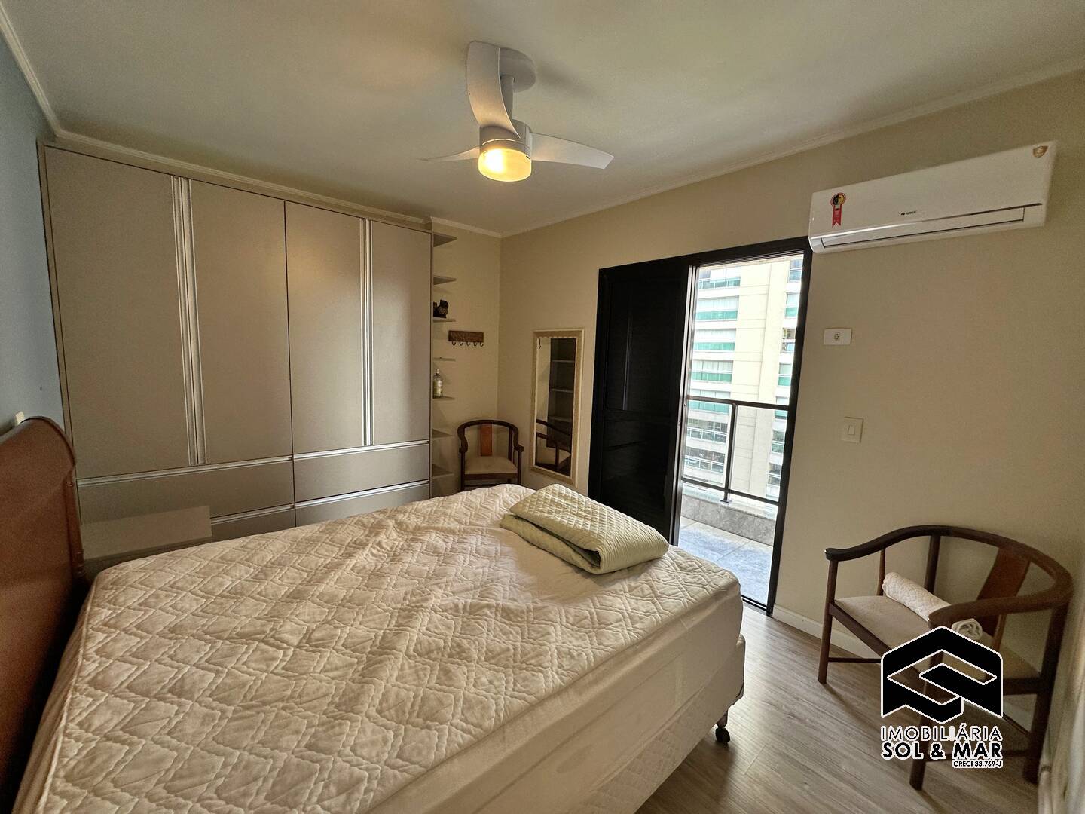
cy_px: 407
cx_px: 542
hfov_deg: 102.1
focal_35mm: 14
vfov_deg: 85.7
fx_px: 439
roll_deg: -2.5
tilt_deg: -6.6
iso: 80
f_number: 2.2
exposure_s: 1/120
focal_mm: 2.22
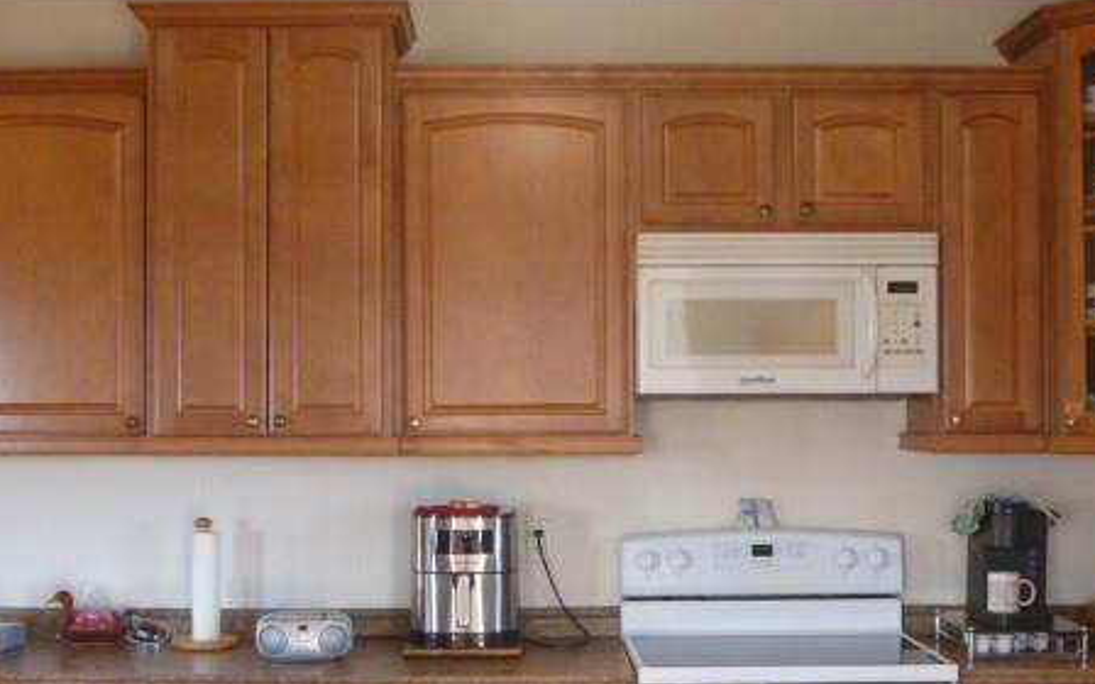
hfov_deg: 38.2
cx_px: 545
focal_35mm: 53
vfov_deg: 24.3
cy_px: 437
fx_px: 1582
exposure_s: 1/30
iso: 400
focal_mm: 6.3
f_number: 3.5
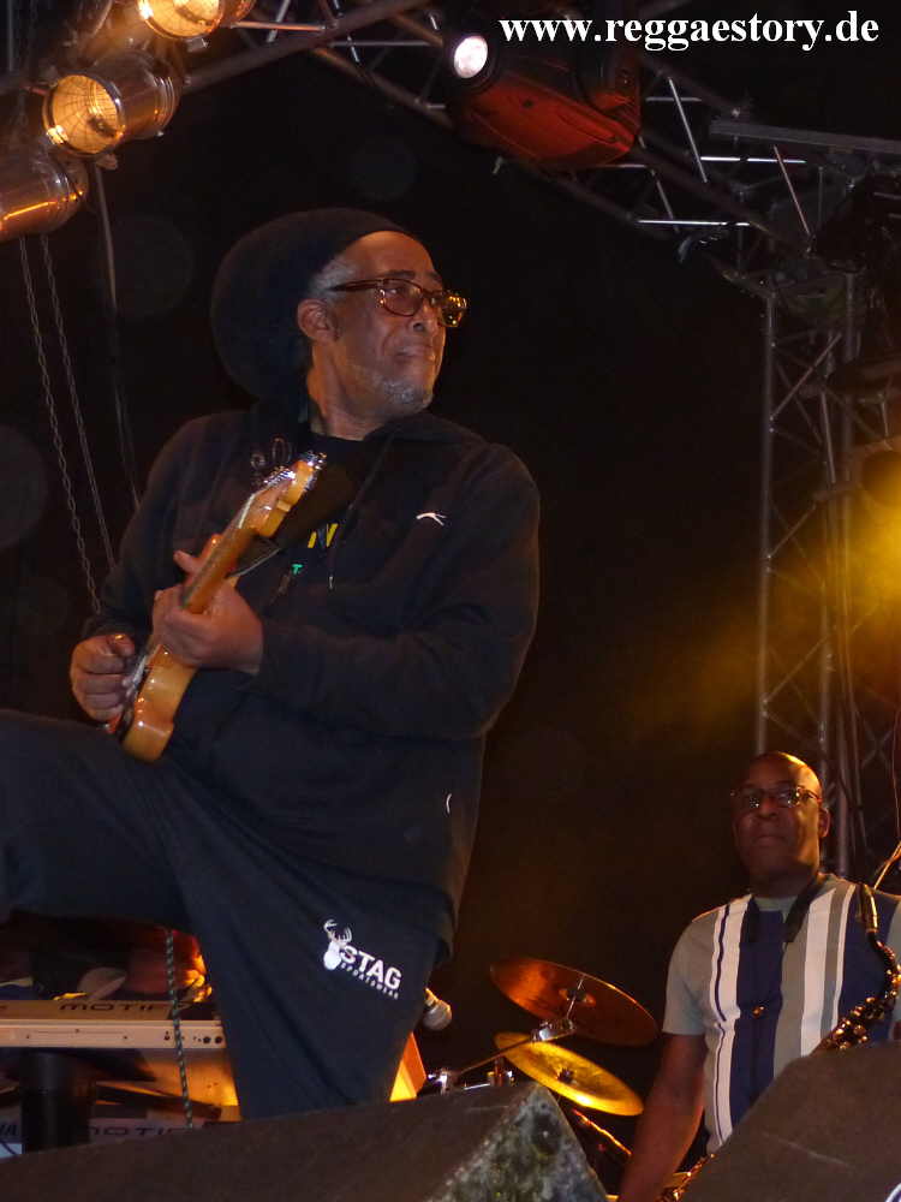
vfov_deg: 31.7
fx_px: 2117
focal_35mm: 61
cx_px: 450
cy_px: 601
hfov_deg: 24.0
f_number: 2.8
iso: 400
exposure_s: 1/60
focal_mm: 10.9
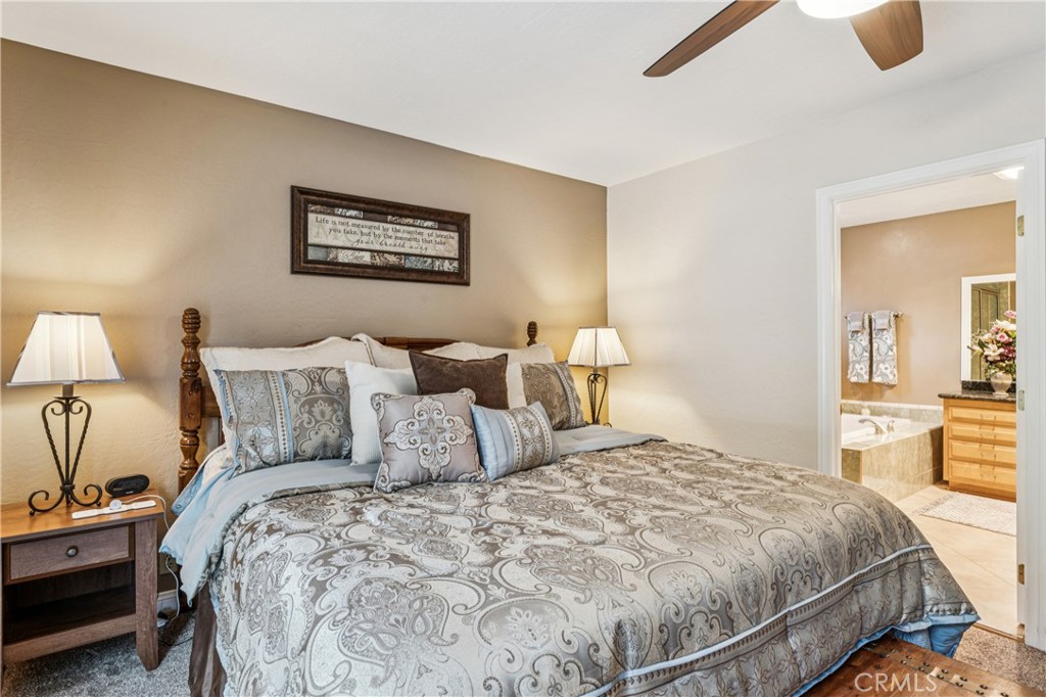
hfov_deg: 89.1
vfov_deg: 66.5
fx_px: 532
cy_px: 348
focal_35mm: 18
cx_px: 523
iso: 100
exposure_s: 1.6
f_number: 13
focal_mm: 18.3
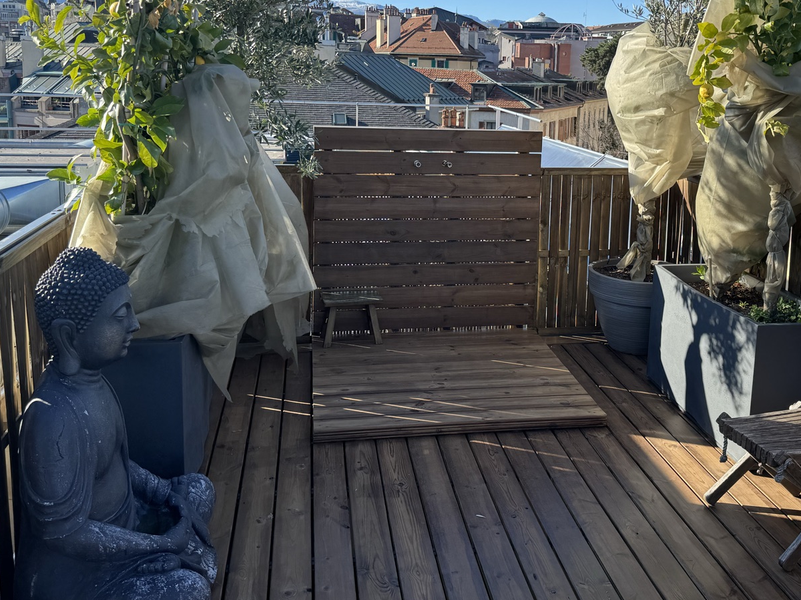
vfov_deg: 39.3
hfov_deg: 51.0
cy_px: 215
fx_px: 833
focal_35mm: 36
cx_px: 486
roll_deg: -2.3
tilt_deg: -9.2
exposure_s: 1/1395
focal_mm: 6.86
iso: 80
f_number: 1.78
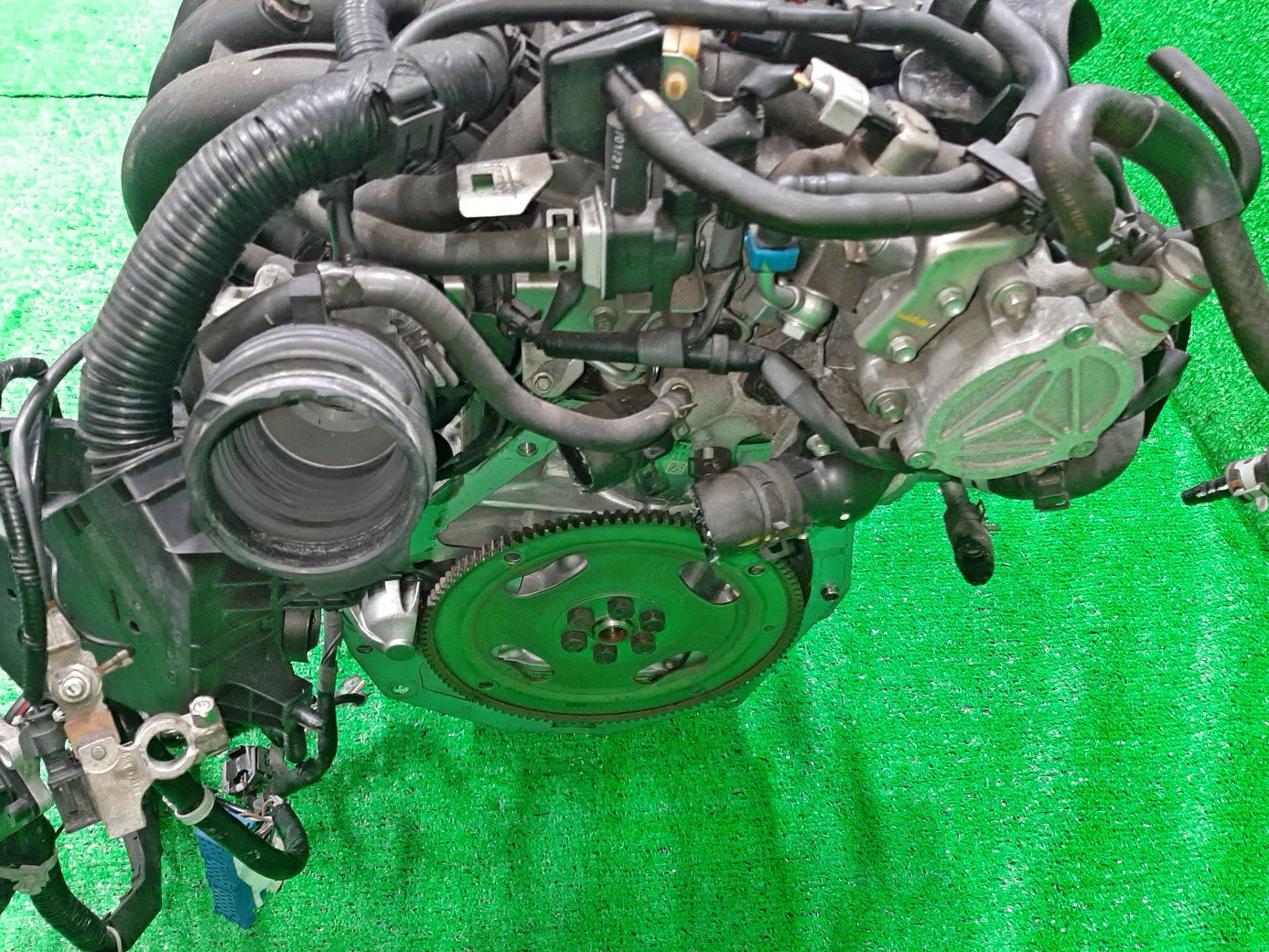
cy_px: 489
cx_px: 614
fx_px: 990
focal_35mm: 27
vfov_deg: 51.3
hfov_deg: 65.3
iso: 222
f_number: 1.7
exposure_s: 1/25
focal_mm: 3.93
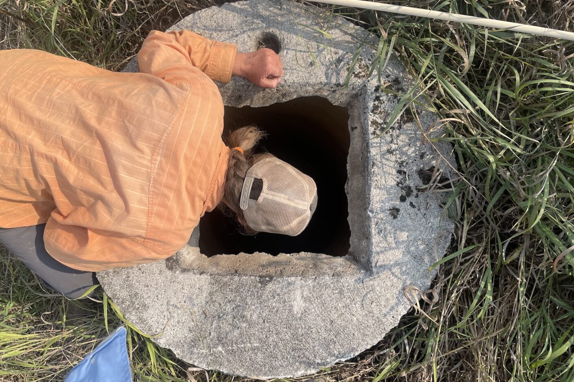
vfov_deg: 44.7
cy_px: 154
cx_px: 268
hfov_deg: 63.6
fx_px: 462
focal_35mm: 29
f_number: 1.6
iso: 32
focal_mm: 4.2
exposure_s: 1/2618
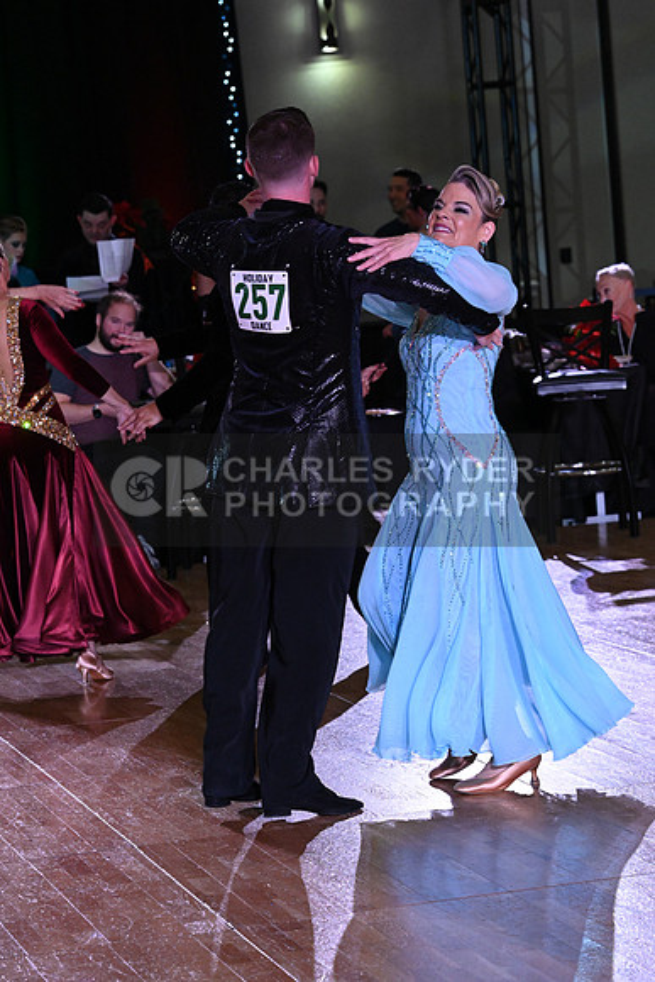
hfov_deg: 11.4
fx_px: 3273
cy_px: 491
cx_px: 328
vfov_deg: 17.1
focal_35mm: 120
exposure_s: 1/320
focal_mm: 120
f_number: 7.1
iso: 5000
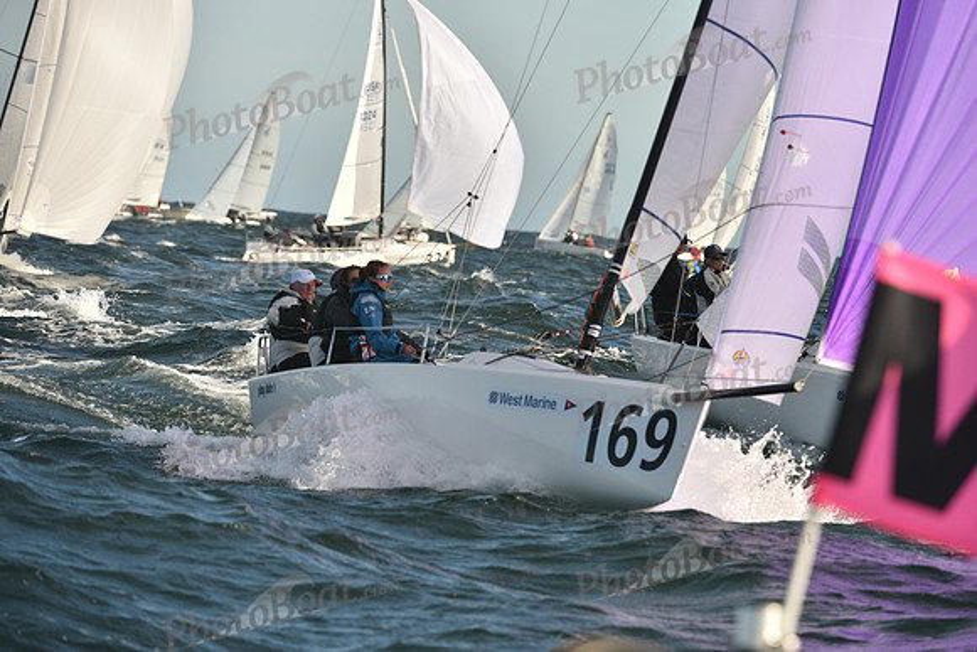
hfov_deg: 6.2
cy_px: 326
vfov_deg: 4.2
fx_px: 8958
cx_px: 488
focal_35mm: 330
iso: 320
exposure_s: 1/1250
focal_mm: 330
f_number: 6.3
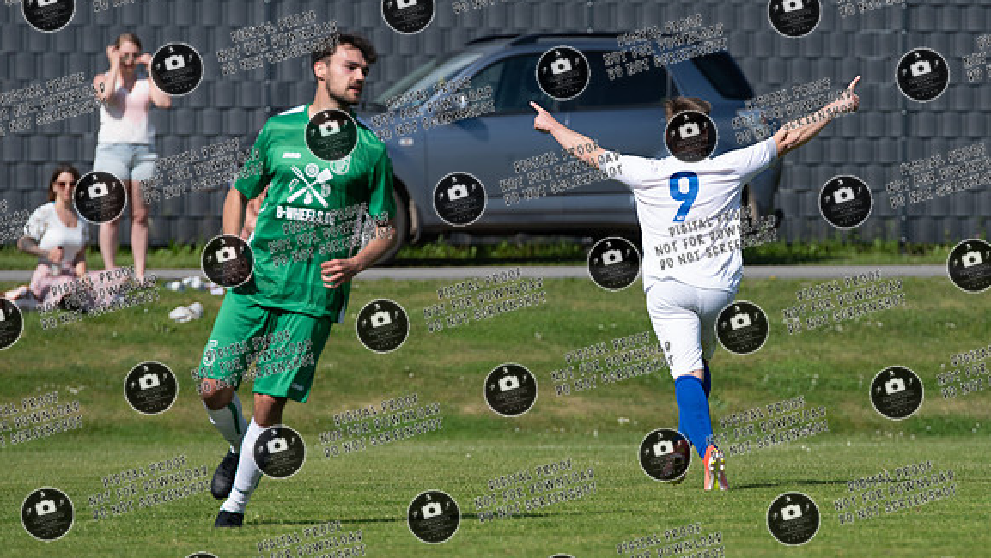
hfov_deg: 5.8
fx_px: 9699
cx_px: 641
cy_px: 243
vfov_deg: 3.3
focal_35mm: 369
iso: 125
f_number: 3.5
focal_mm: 195
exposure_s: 1/1600
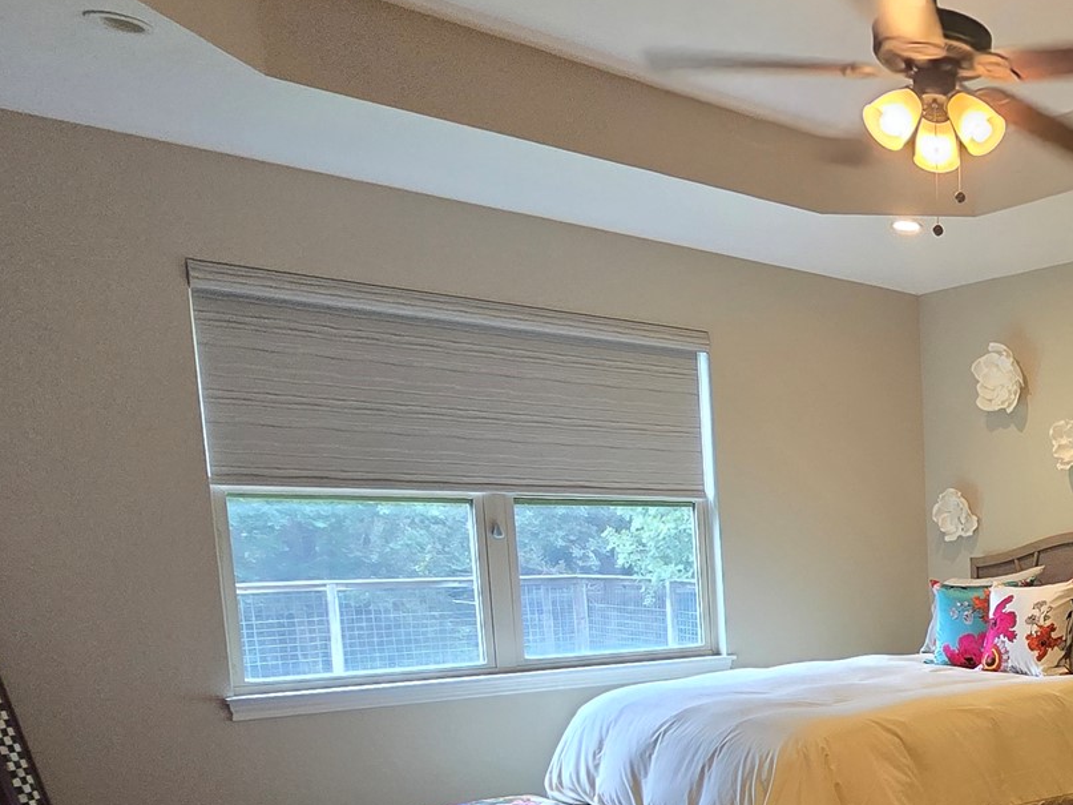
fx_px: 1023
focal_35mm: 33
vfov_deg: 40.8
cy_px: 663
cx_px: 1223
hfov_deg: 41.7
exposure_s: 1/60
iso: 400
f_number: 2.2
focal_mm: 2.2
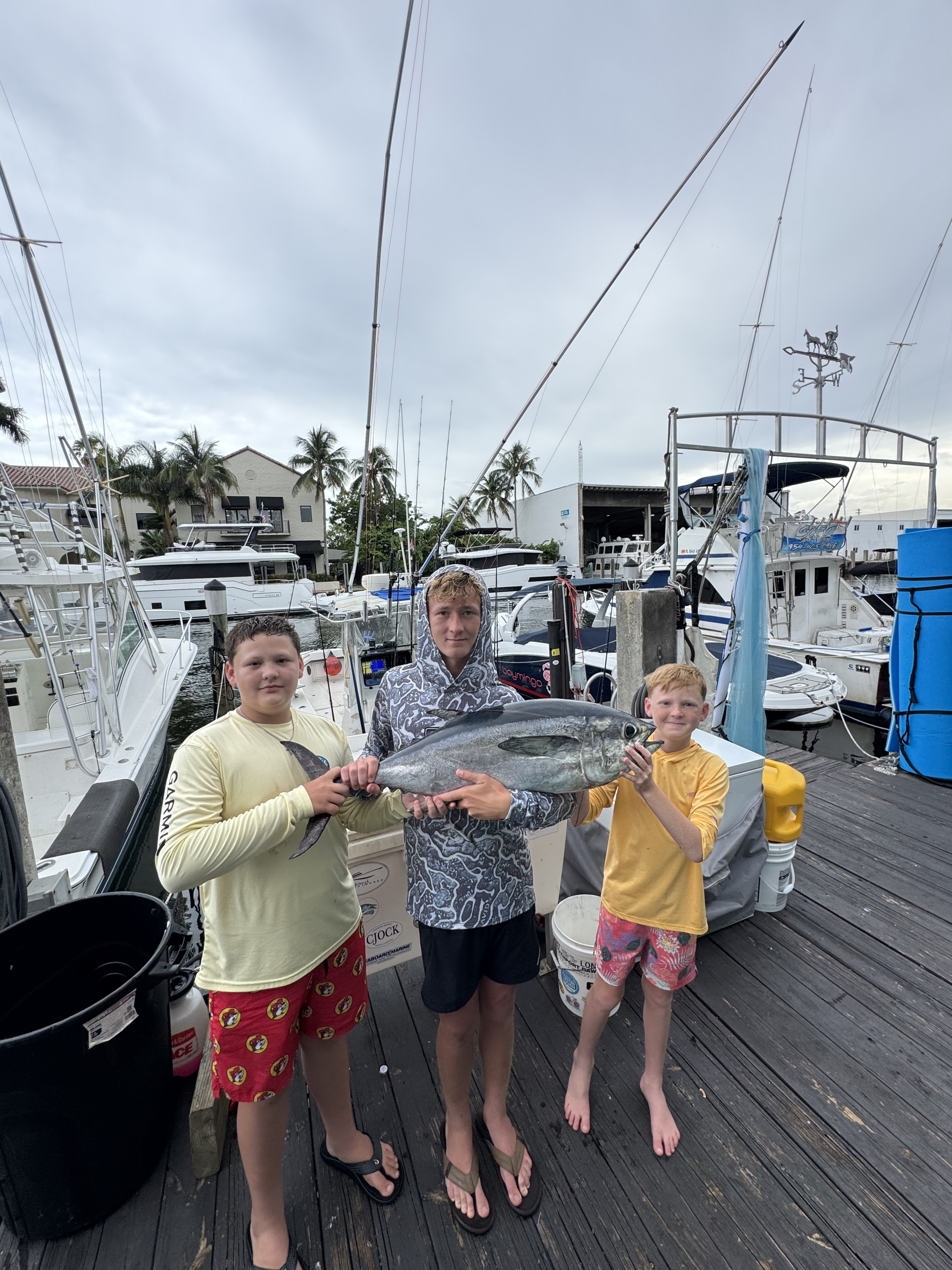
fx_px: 513
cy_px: 635
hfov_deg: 85.7
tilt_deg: -6.2
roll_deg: +3.3
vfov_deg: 102.1
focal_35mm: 14
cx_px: 476
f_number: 2.2
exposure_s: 1/620
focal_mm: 2.22
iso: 50
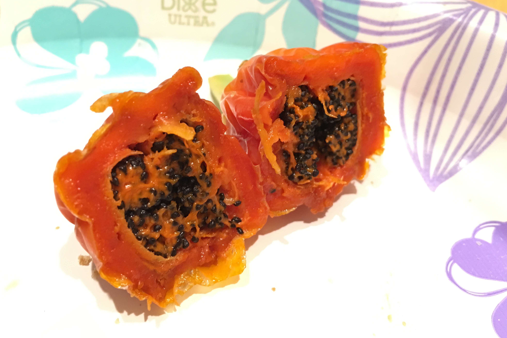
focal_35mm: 31
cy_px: 153
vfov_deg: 42.3
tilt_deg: -45.8
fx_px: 437
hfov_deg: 60.3
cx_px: 256
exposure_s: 1/4
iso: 64
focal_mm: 4.15
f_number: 2.2
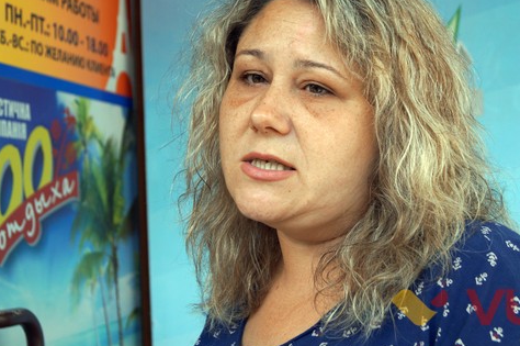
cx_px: 325
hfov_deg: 32.3
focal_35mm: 62
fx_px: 895
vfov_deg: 21.9
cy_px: 159
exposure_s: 1/160
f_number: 4.5
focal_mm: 28
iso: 200
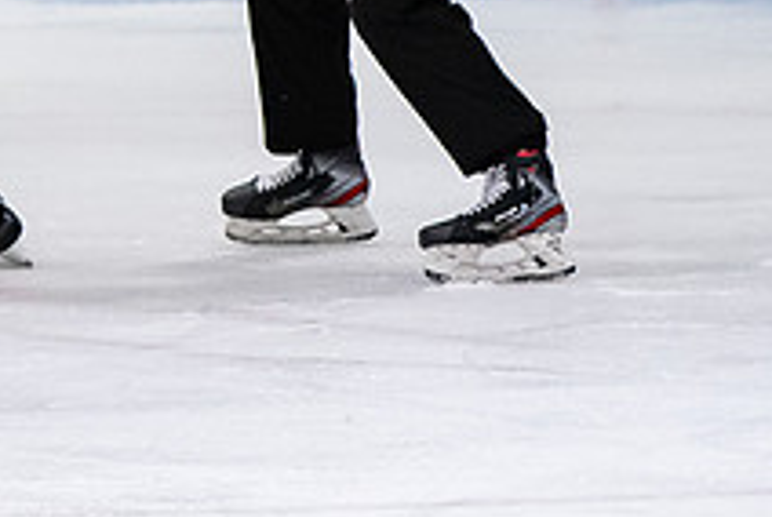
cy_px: -203
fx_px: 20529
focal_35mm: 956
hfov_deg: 2.2
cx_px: -193
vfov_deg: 1.4
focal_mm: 180
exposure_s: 1/800
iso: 2200
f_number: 3.5
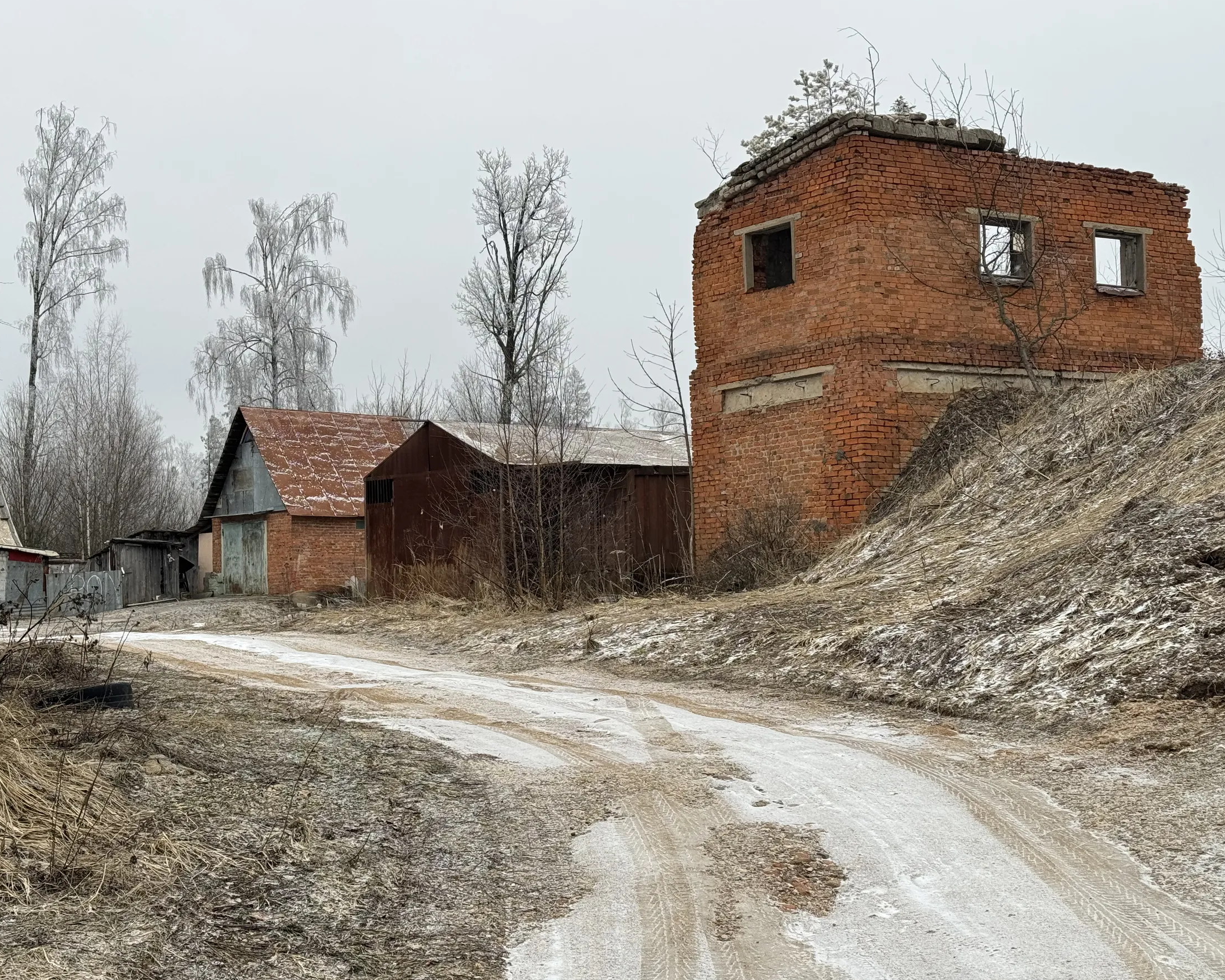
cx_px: 563
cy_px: 492
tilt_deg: +2.3
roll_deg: +1.2
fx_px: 1849
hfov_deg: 36.6
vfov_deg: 29.7
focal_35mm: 51
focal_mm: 6.76
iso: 64
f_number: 1.78
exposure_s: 1/297
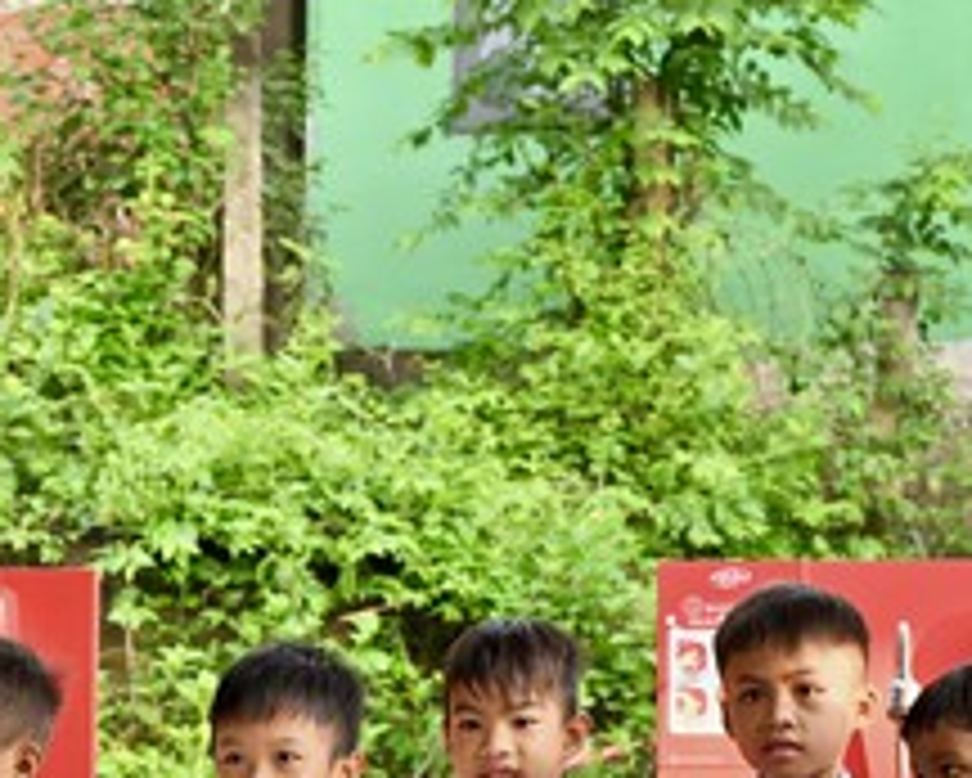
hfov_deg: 17.2
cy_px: 803
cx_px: 292
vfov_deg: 13.7
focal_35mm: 111
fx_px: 3195
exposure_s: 1/250
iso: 400
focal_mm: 35
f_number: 3.5
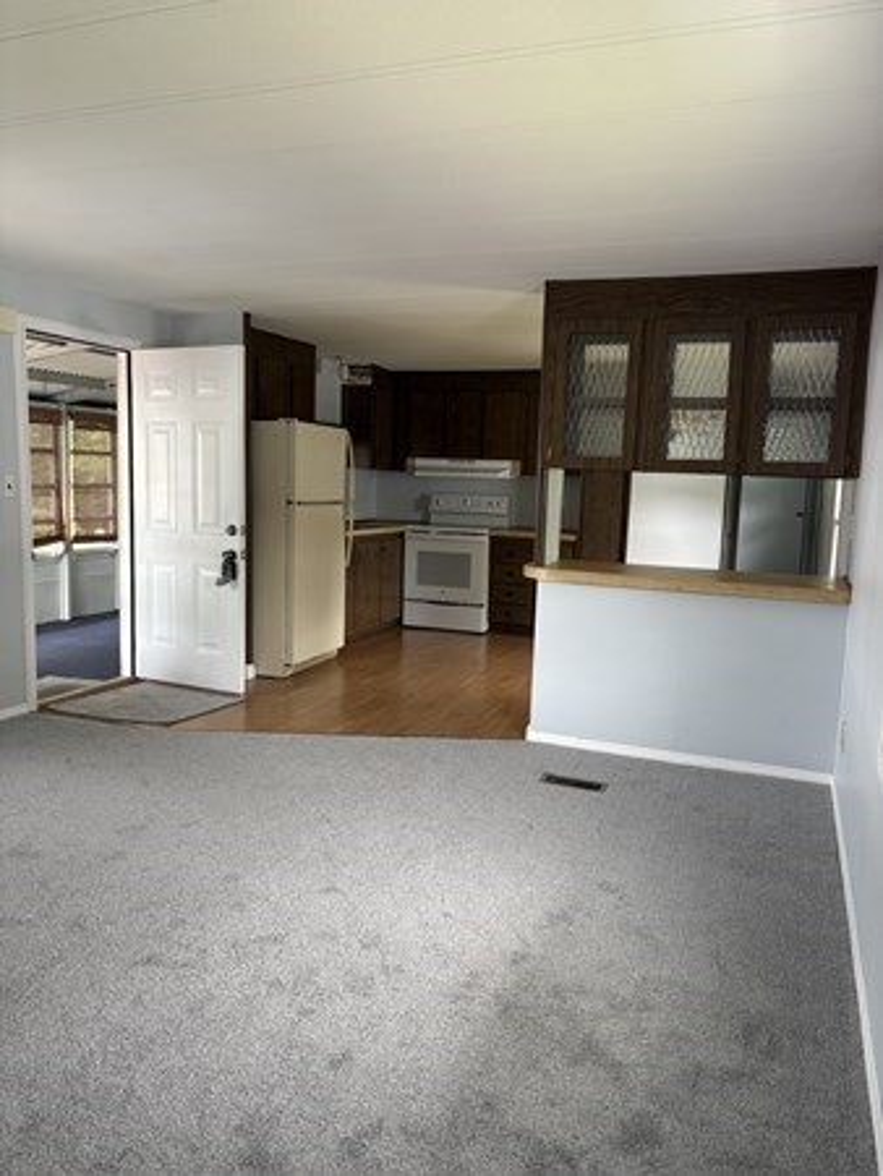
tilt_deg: -6.5
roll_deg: -1.3
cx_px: 442
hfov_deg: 53.1
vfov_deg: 67.3
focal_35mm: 26
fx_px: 883
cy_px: 588
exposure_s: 1/76
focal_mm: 5.96
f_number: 1.6
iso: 125
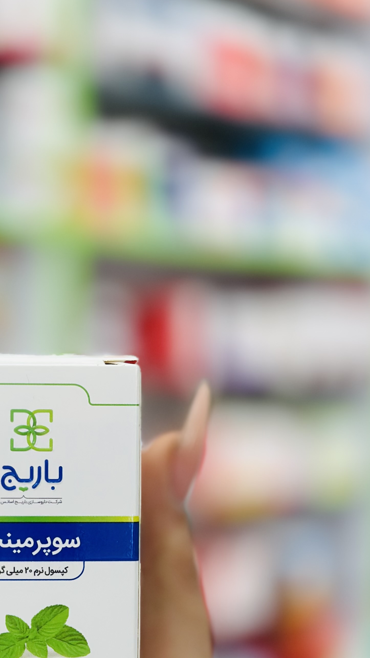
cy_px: 496
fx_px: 1430
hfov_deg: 14.6
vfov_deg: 25.6
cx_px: 43
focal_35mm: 82
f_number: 1.78
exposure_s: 1/100
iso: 100
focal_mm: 6.86
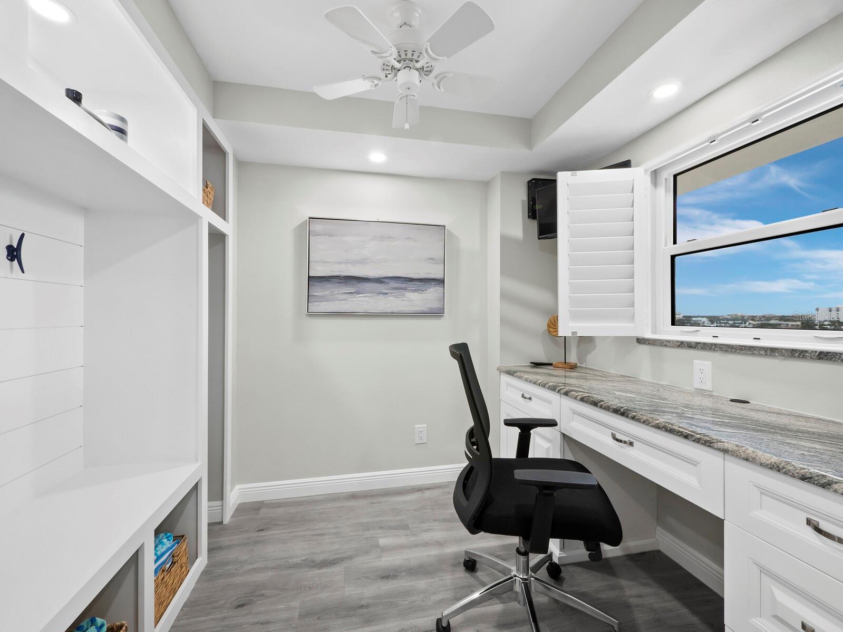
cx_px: 422
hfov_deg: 102.1
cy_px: 316
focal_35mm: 14
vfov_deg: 85.7
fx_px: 341
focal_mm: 7
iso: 400
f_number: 11
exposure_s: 1/3
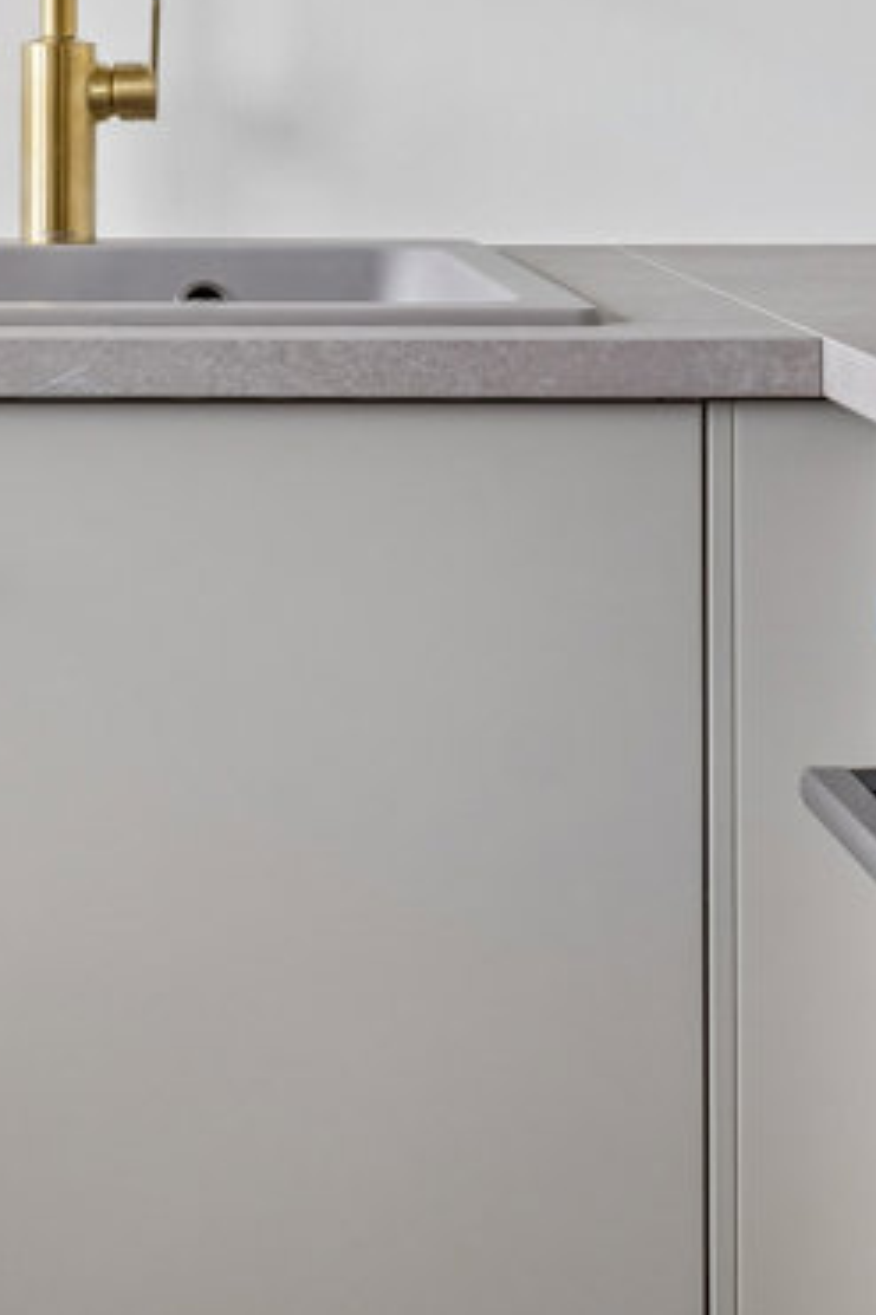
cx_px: 28
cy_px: -142
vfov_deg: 20.1
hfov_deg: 13.9
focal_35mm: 97
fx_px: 3544
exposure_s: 1/6
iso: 200
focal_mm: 20
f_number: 8
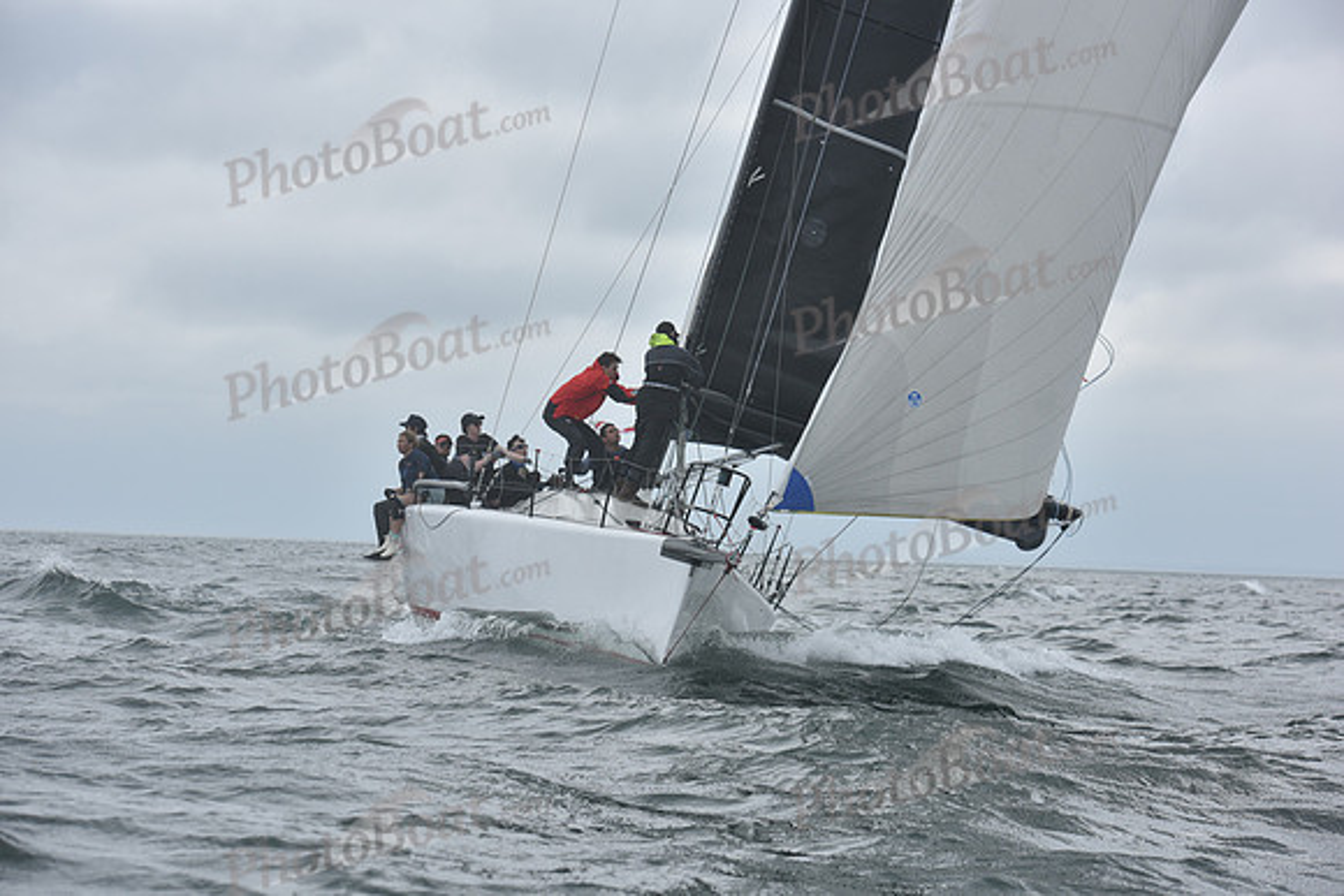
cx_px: 672
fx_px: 4182
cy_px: 448
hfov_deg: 18.3
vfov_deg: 12.2
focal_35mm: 112
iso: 200
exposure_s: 1/800
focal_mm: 112
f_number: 6.3
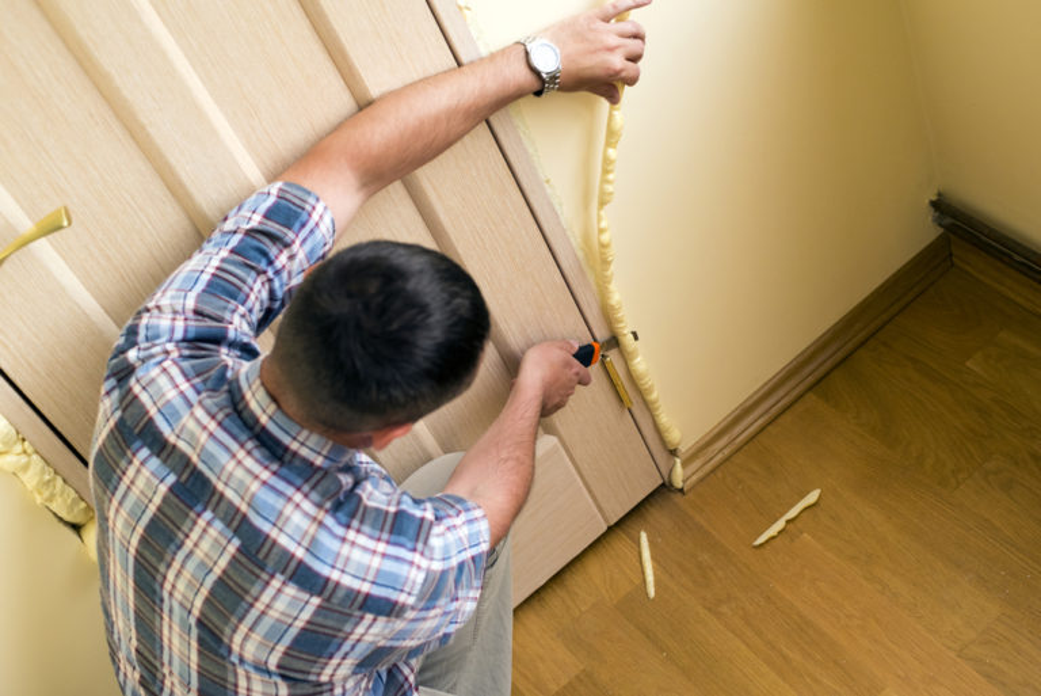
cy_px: 348
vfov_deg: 27.0
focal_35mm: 50
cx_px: 520
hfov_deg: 39.6
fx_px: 1447
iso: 2000
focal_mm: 50
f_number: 4.5
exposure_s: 1/320
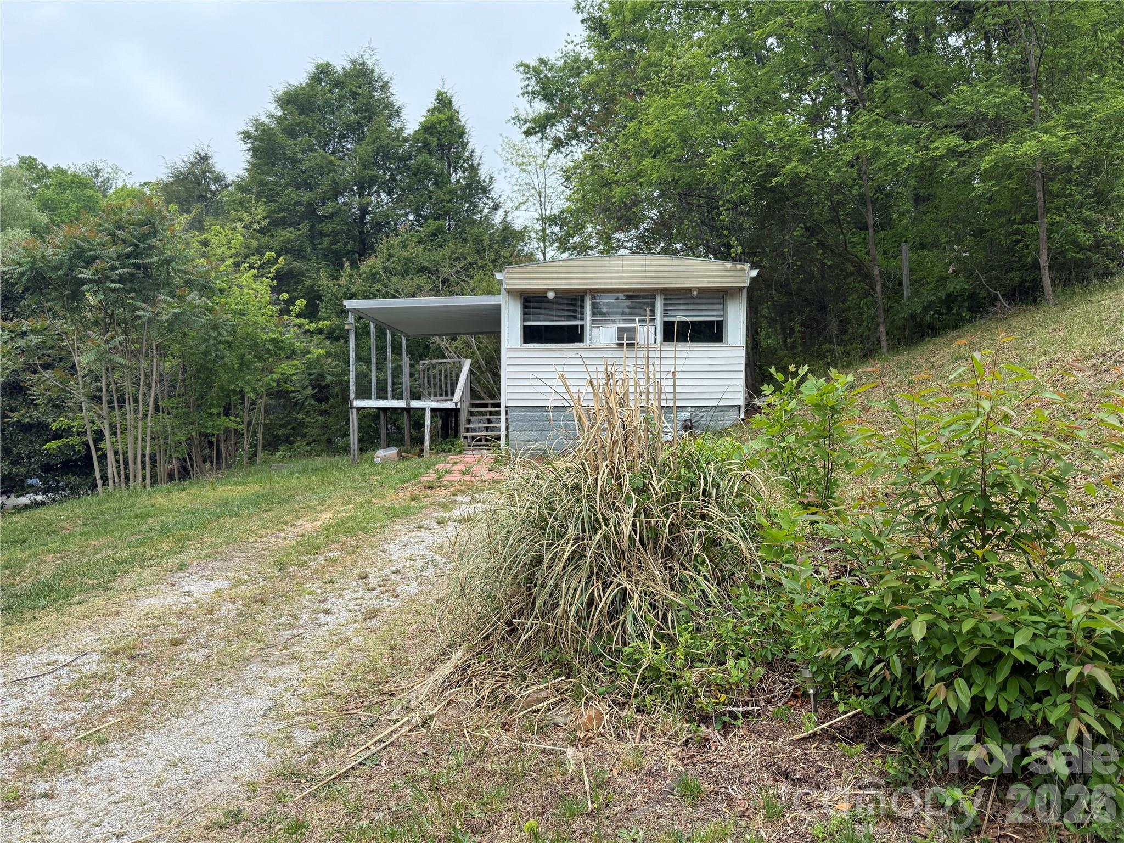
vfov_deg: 56.8
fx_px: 779
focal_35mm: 24
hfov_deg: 71.6
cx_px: 562
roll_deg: +0.1
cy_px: 422
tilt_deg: -0.6
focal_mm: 6.76
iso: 100
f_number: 1.78
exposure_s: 1/1653
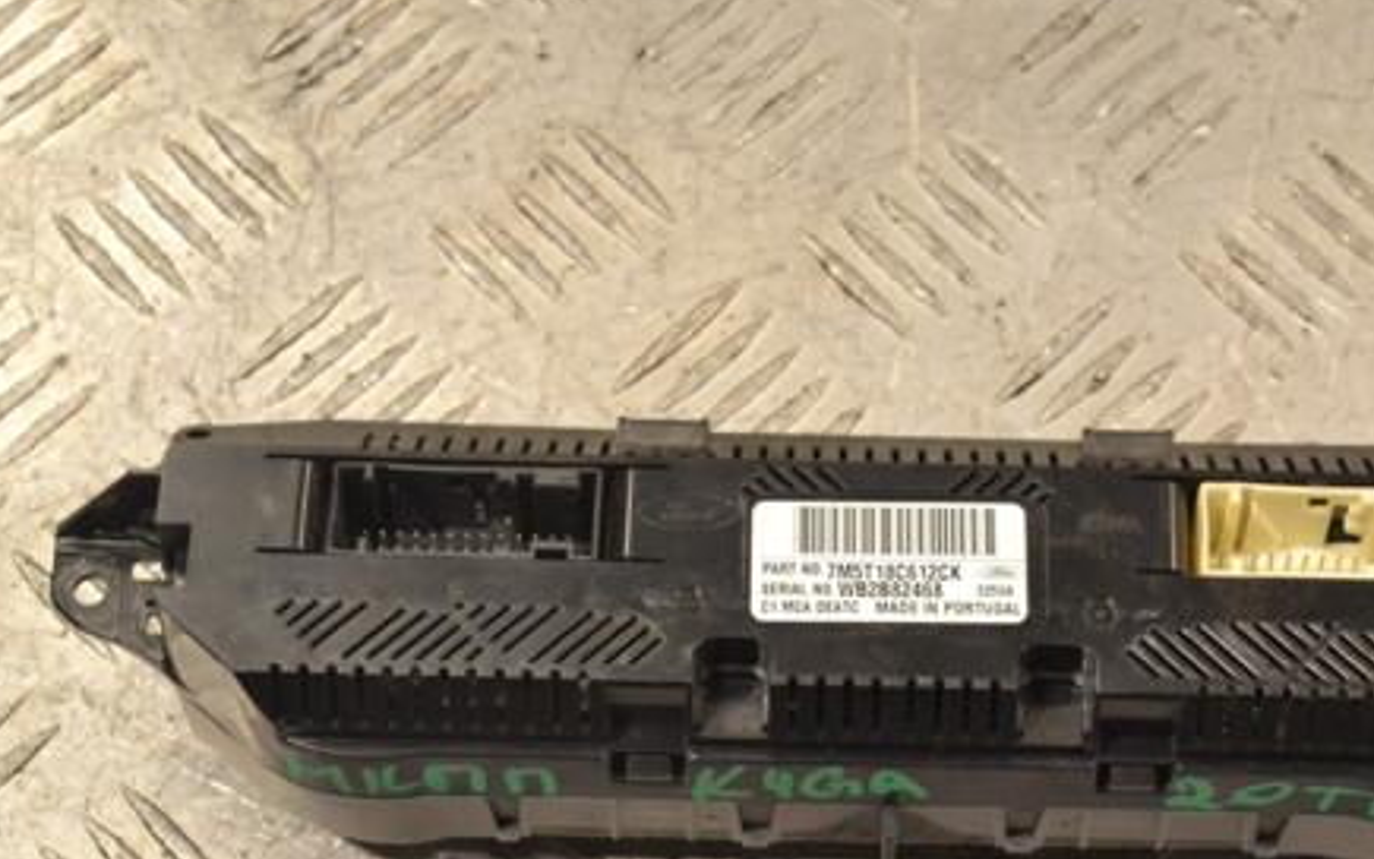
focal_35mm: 97
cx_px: 881
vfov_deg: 13.5
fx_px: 3633
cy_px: 610
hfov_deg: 21.4
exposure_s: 1/320
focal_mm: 46
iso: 3200
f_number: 9
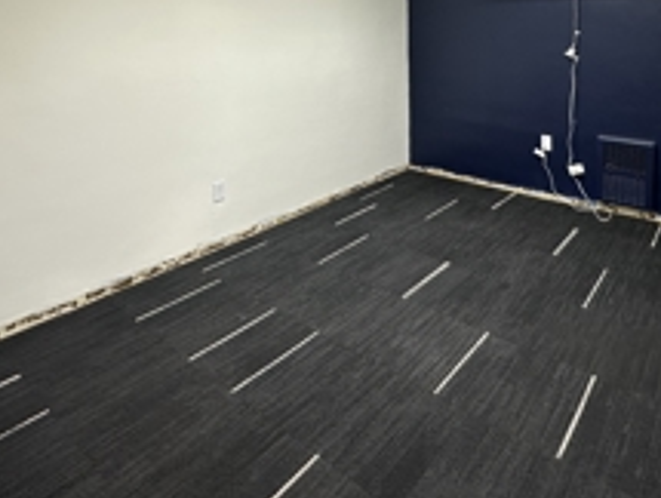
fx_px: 497
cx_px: 387
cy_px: 52
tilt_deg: -3.2
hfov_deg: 66.7
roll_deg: +0.5
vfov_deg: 47.9
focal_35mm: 26
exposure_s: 1/60
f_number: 2.2
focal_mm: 2.22
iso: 160
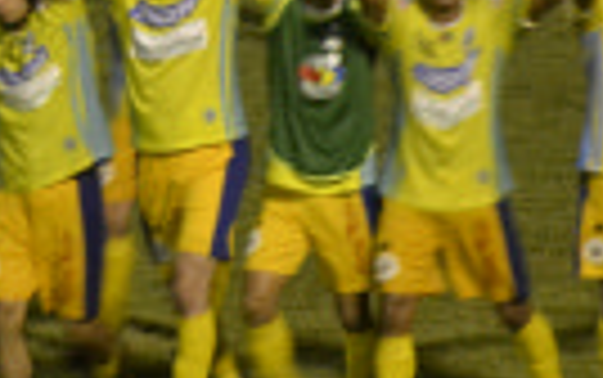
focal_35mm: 542
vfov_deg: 2.4
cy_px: 34
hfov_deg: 3.9
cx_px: -72
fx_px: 8913
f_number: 5.6
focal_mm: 95
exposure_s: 1/30
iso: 3200
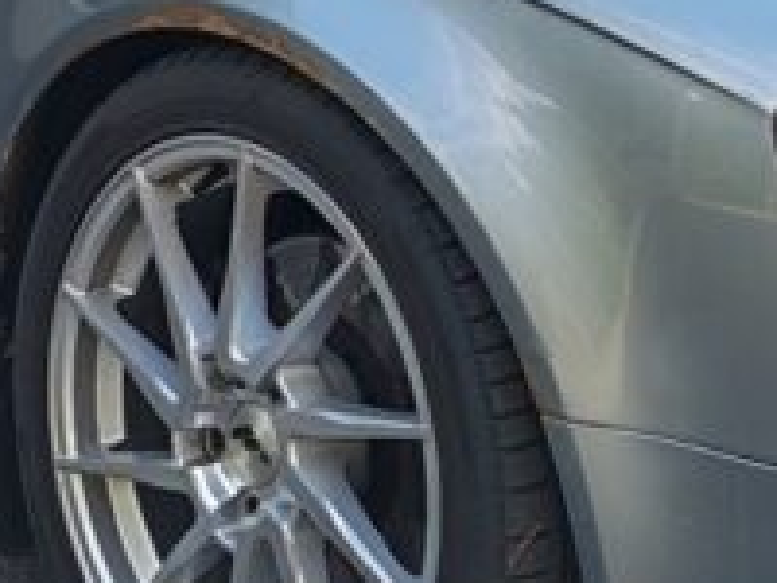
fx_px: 3681
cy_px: -171
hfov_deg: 12.0
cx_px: 536
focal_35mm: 164
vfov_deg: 8.9
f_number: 1.6
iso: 50
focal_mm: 5.4
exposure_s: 1/650
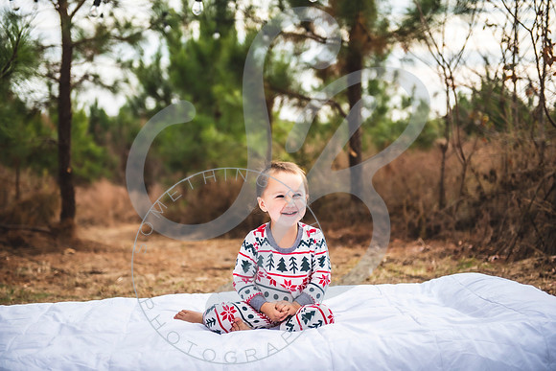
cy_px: 186
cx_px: 278
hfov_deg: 35.6
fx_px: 865
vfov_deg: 24.2
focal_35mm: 56
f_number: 2.8
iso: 100
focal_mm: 56
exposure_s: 1/800
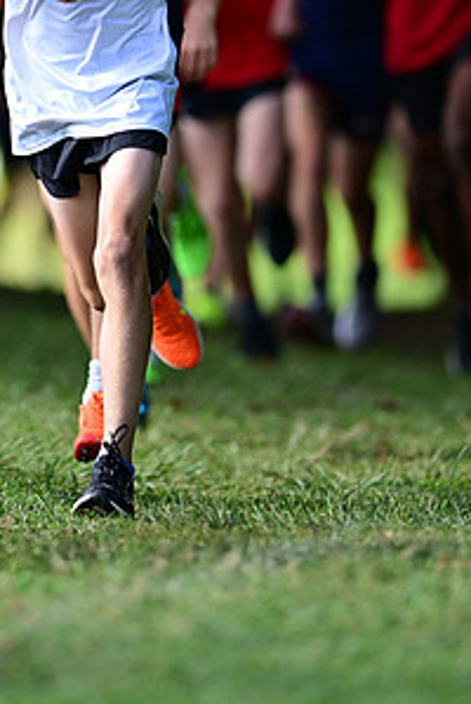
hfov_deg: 2.4
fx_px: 11375
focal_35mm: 581
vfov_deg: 3.5
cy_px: 120
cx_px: 140
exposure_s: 1/2500
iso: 640
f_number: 2.8
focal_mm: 300
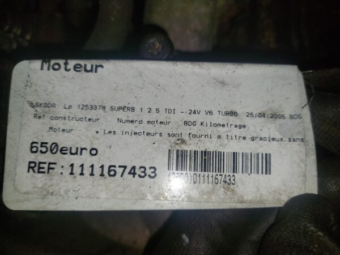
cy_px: 128
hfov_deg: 69.4
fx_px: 246
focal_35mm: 25
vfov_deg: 54.9
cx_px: 170
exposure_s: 1/897
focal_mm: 5.23
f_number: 1.8
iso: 40
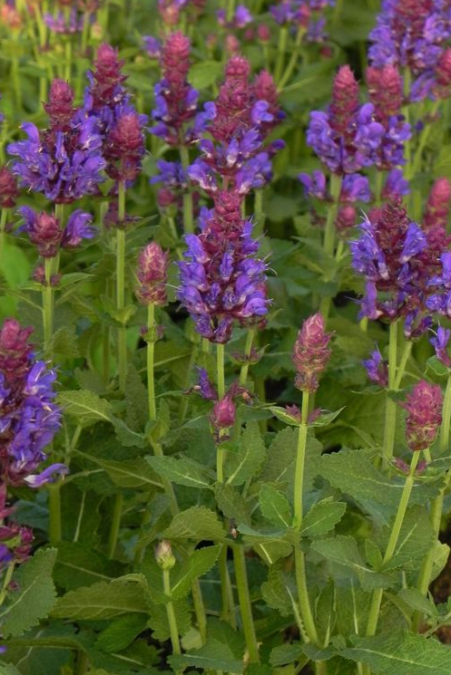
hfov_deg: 9.5
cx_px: 269
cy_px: 325
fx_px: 2705
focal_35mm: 144
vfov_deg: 14.2
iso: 160
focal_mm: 23
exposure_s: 1/60
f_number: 5
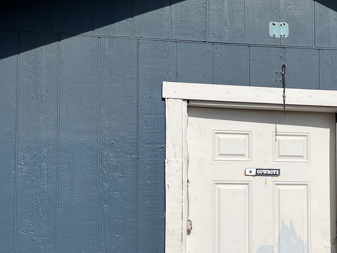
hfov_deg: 28.0
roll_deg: +0.9
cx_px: 272
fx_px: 662
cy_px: 184
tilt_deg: +3.1
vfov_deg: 21.5
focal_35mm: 68
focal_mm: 5.7
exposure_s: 1/9434
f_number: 1.5
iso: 50
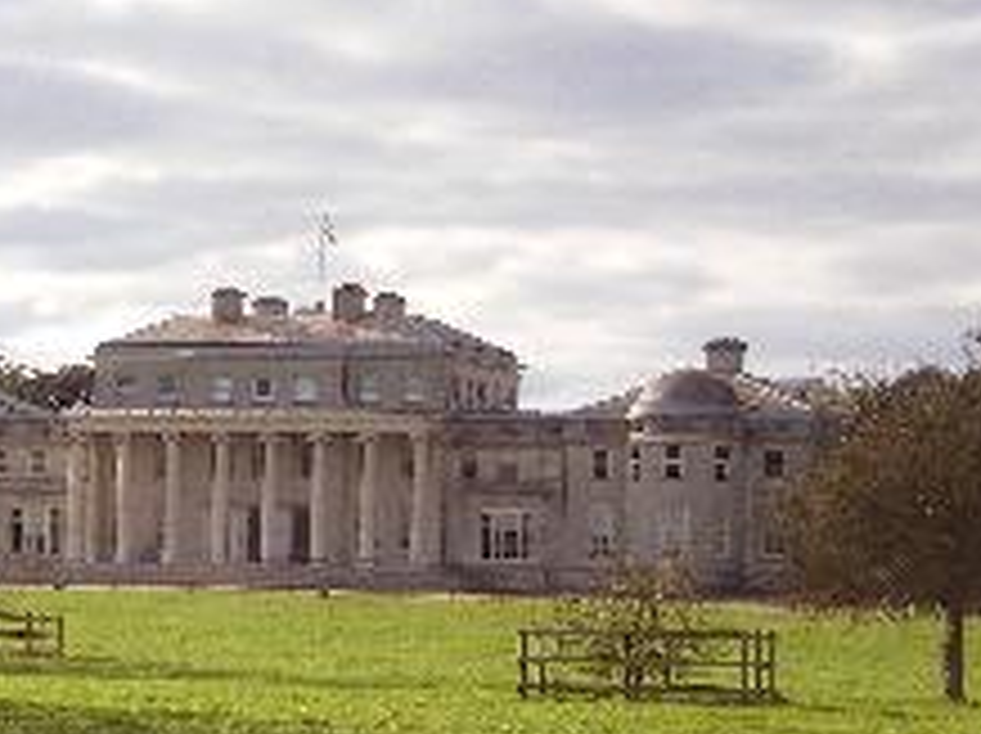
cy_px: 545
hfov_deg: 12.3
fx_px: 4529
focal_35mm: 160
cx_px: 194
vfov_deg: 9.2
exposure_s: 1/125
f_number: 7.5
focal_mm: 15.3
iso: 50
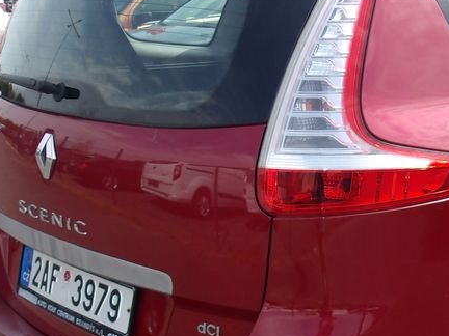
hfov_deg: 29.1
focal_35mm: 64
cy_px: 233
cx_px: 401
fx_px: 830
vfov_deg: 22.8
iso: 100
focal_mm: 4.9
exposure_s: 1/837
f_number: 3
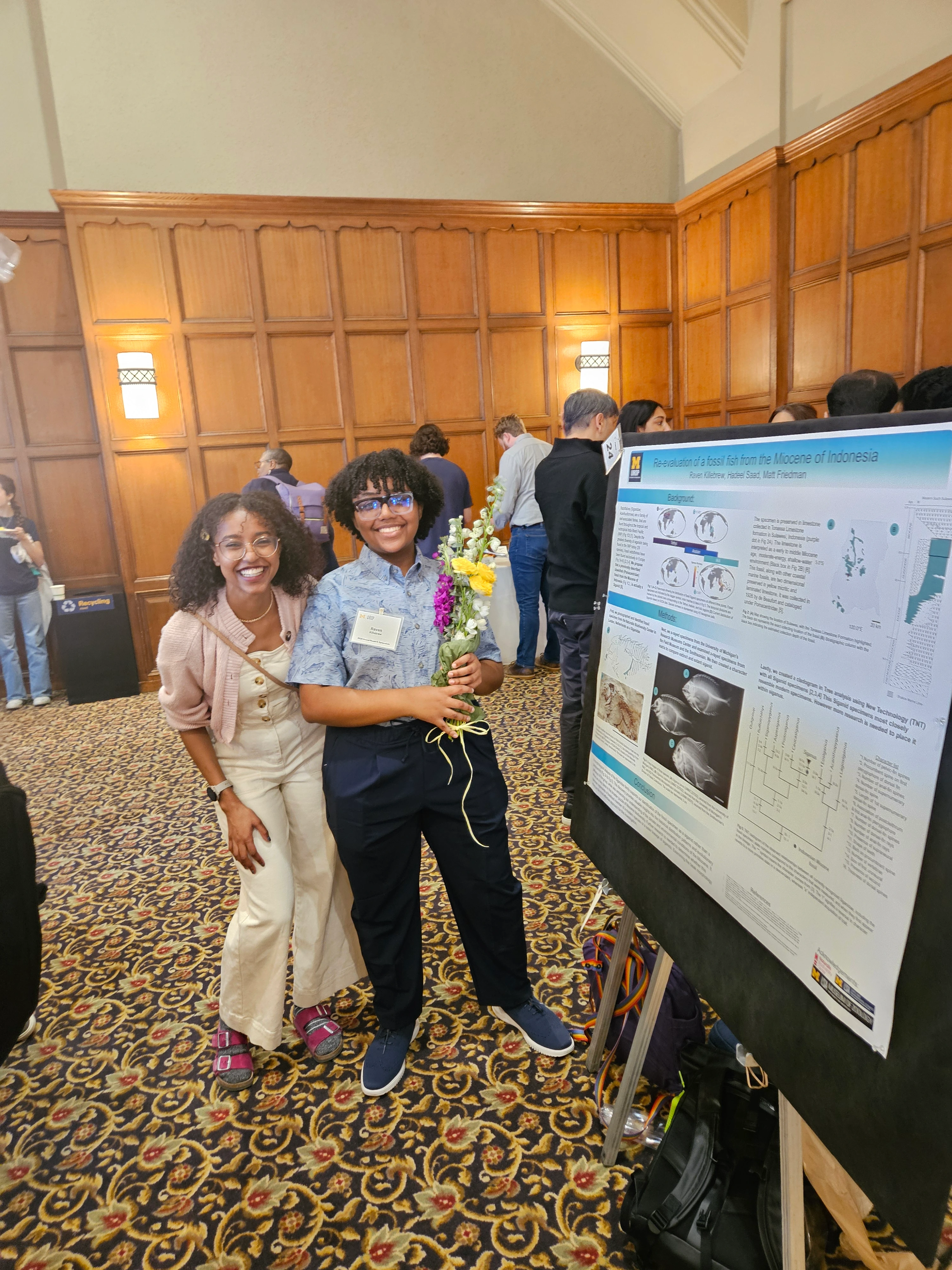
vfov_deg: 73.9
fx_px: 843
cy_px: 635
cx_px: 476
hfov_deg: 58.9
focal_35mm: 23
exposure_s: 1/24
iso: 640
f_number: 1.8
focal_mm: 5.4
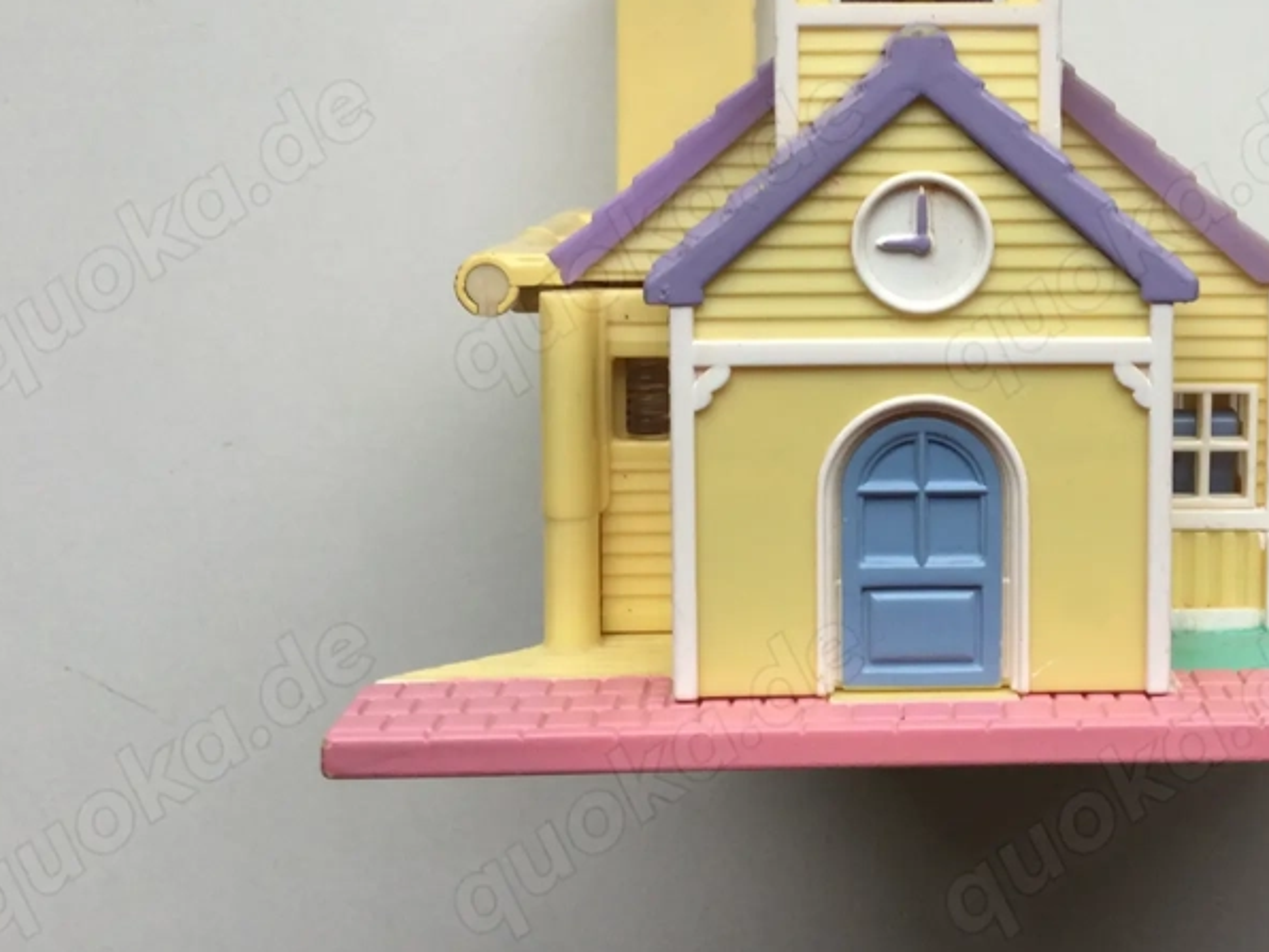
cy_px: 262
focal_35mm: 52
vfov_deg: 27.7
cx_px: 913
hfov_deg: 36.2
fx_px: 1906
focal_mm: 3.3
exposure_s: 1/50
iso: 32
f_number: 2.4
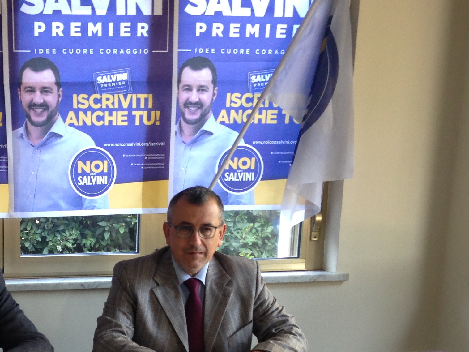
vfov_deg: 20.1
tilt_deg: -14.3
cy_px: 353
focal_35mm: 71
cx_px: 48
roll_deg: -0.2
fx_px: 962
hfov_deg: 26.5
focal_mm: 4.12
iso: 80
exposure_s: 1/20
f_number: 2.4
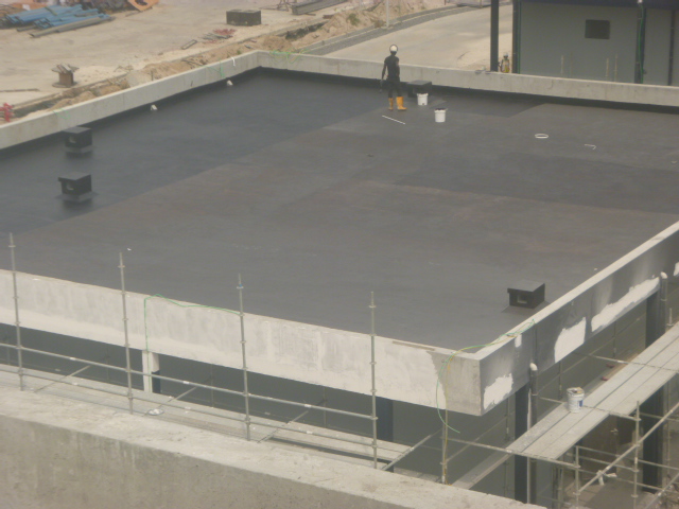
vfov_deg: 14.8
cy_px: 254
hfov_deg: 19.6
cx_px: 340
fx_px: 1962
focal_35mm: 100
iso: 100
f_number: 5.7
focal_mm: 18
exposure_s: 1/250
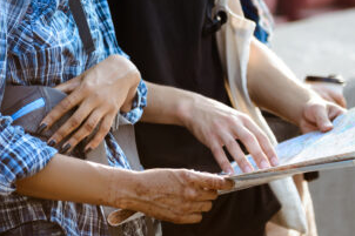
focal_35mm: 168
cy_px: -43
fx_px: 1656
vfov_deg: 8.1
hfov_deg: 12.2
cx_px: 80
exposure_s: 1/250
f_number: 2.8
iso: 100
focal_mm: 66
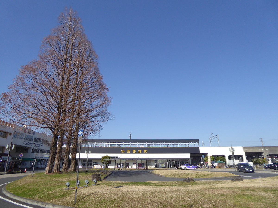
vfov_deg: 54.9
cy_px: 104
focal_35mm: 25
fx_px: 201
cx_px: 139
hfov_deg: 69.4
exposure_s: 1/1600
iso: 100
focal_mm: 4.3
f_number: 3.3
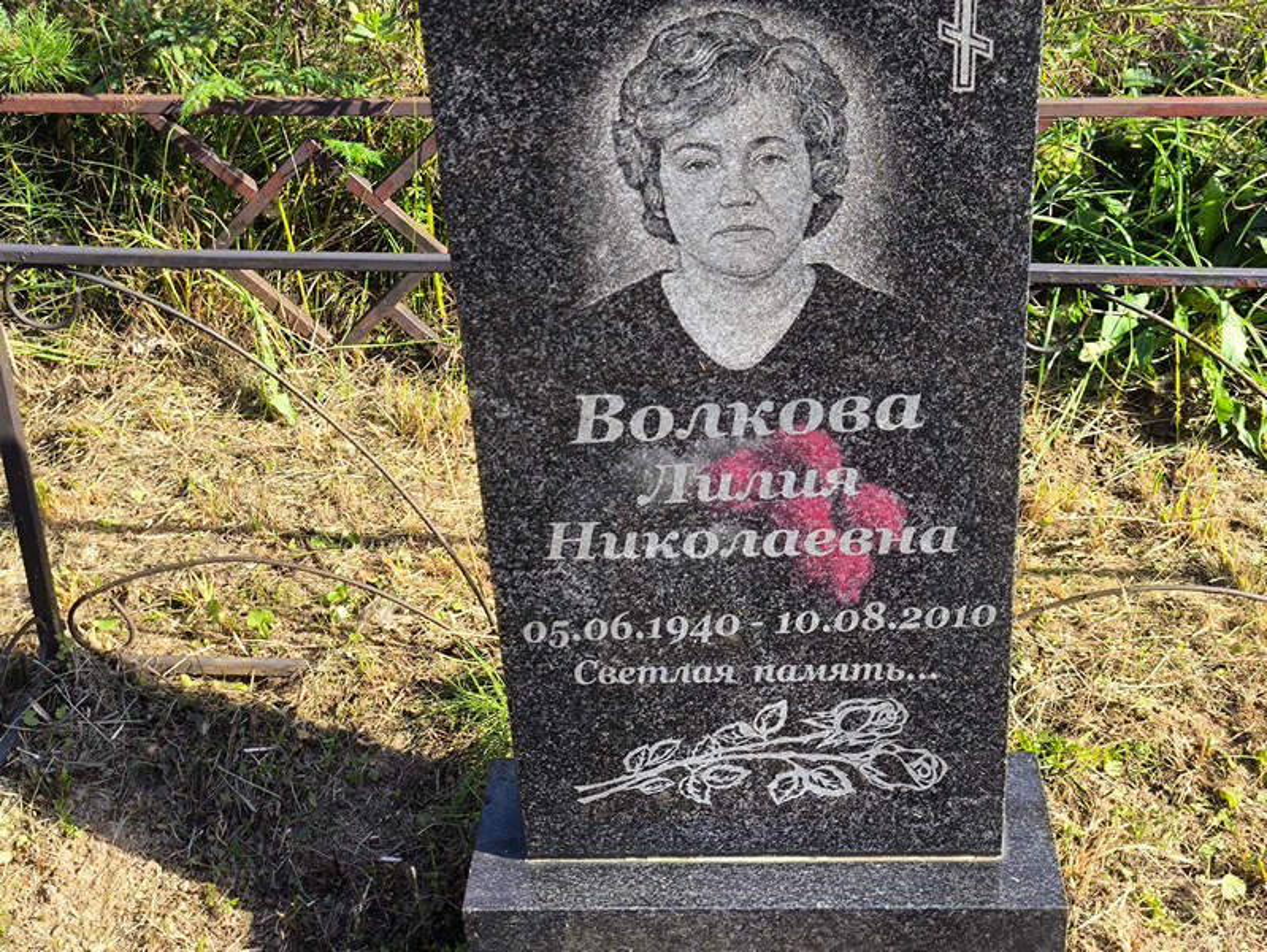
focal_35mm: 50
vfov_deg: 29.1
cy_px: 476
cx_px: 634
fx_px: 1831
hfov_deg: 38.2
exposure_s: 1/432
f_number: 1.7
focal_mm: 4.71
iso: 50
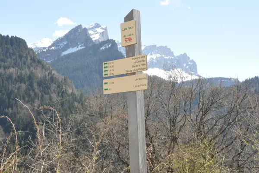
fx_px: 377
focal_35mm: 52
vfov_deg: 25.7
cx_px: 130
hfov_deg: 37.9
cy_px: 86
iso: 800
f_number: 20
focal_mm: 35
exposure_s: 1/200
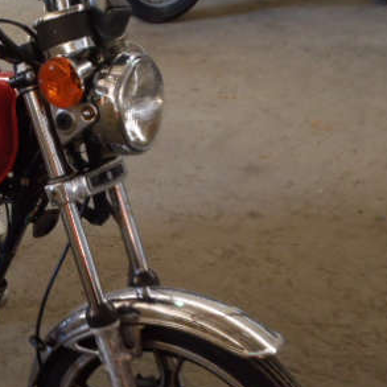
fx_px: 683
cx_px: -5
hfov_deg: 29.4
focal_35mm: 54
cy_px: 279
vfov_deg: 31.2
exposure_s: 1/4
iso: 200
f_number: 3.5
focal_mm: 5
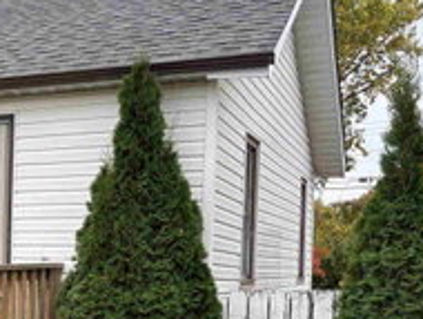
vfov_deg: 20.7
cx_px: -27
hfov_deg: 25.9
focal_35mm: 70
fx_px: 856
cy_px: 279
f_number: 1.6
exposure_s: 1/275
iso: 50
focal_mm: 5.96
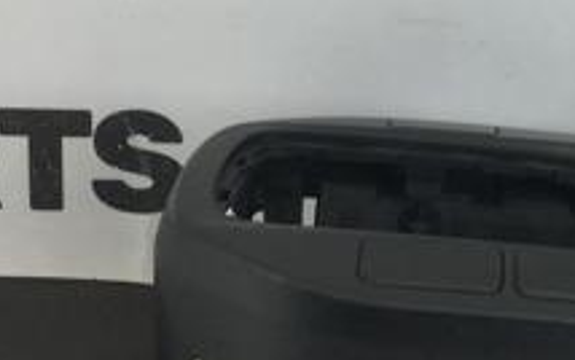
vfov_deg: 14.0
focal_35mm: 92
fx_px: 1442
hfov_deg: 21.9
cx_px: 548
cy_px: -3
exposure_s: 1/50
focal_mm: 4.15
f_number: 2.2
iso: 25
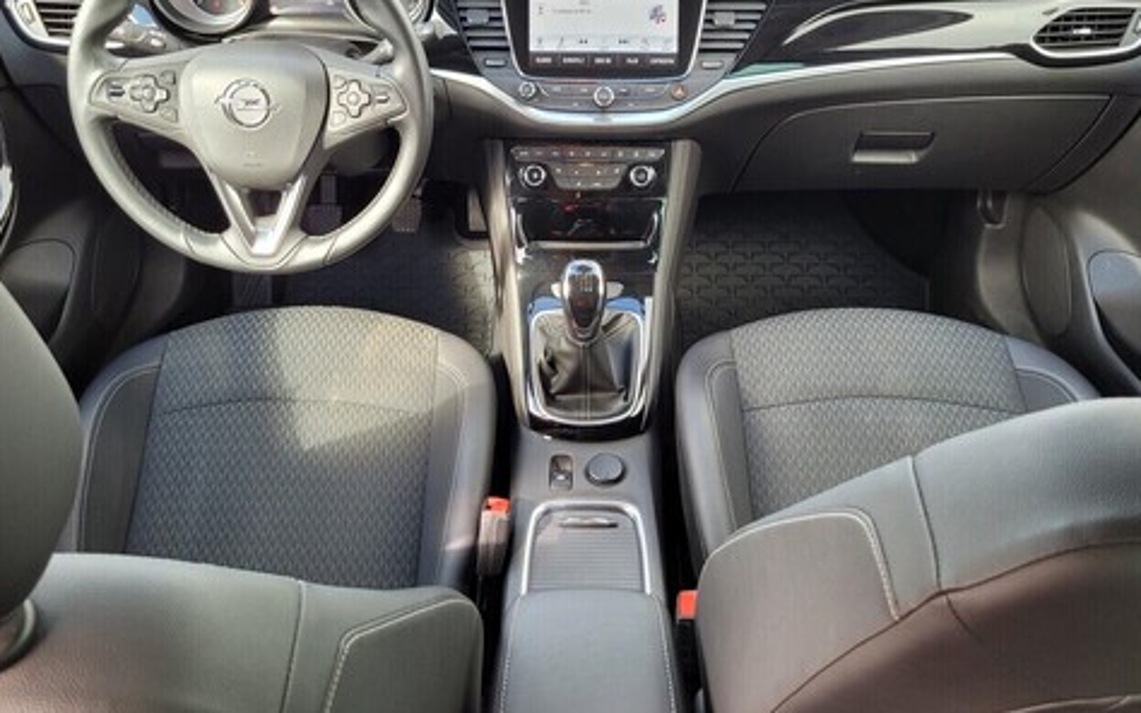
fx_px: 995
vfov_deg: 39.3
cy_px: 307
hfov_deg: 59.6
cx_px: 595
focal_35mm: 32
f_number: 1.8
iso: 80
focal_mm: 5.4
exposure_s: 1/100
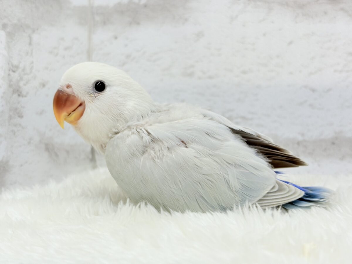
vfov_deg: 28.0
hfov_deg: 36.8
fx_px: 529
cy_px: 132
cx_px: 176
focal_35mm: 52
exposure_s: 1/50
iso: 32
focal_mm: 5.96
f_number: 1.6
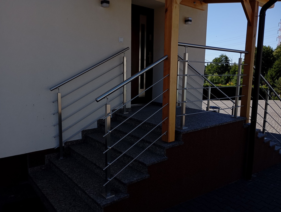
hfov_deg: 63.4
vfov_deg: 49.9
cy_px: 106
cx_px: 140
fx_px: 228
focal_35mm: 28
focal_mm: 4.27
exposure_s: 1/613
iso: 104
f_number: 1.8
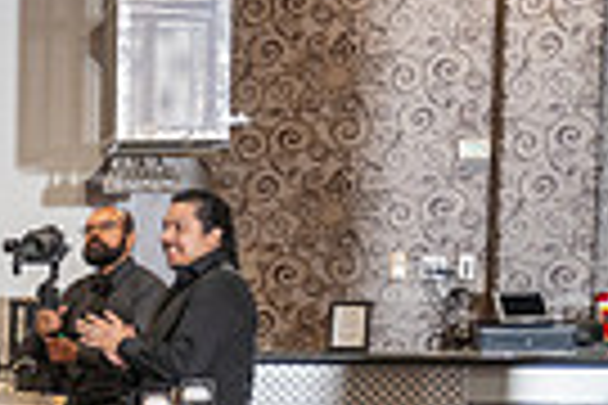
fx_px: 2753
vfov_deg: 8.3
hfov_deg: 11.2
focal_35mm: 163
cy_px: 511
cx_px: -662
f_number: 3.2
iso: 800
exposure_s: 1/200
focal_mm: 38
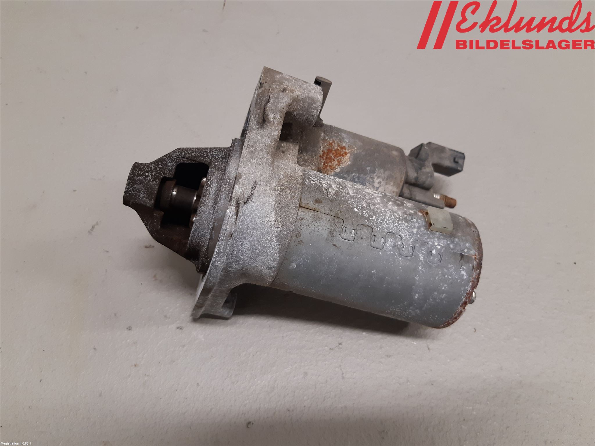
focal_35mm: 26
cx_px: 298
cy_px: 223
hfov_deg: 67.3
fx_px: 447
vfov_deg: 53.1
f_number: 1.7
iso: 125
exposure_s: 1/50
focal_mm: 3.93
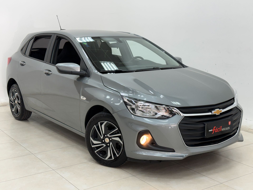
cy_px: 95
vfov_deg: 30.3
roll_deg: -0.4
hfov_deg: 39.7
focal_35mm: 48
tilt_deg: -9.9
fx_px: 351
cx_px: 126
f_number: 1.78
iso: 125
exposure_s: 1/120
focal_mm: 6.76
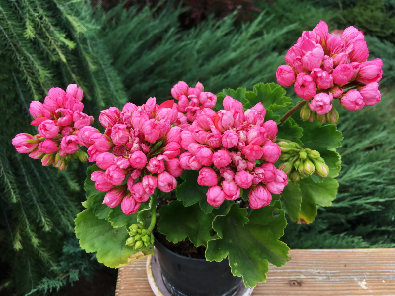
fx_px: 331
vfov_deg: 48.2
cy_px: 148
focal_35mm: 29
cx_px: 198
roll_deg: -3.0
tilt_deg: -38.5
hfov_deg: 61.7
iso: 25
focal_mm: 4.15
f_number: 2.2
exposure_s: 1/513
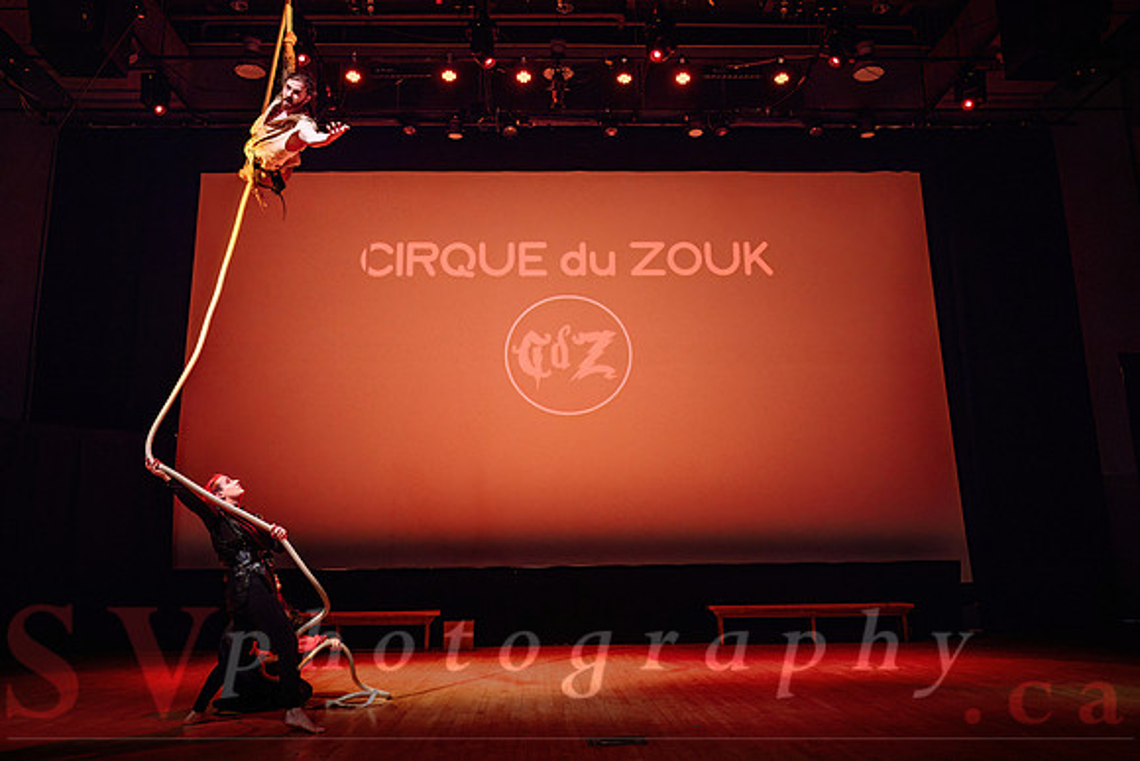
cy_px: 313
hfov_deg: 59.5
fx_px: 998
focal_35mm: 32
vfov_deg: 41.6
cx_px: 570
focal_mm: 26
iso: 1600
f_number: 2.8
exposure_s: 1/200
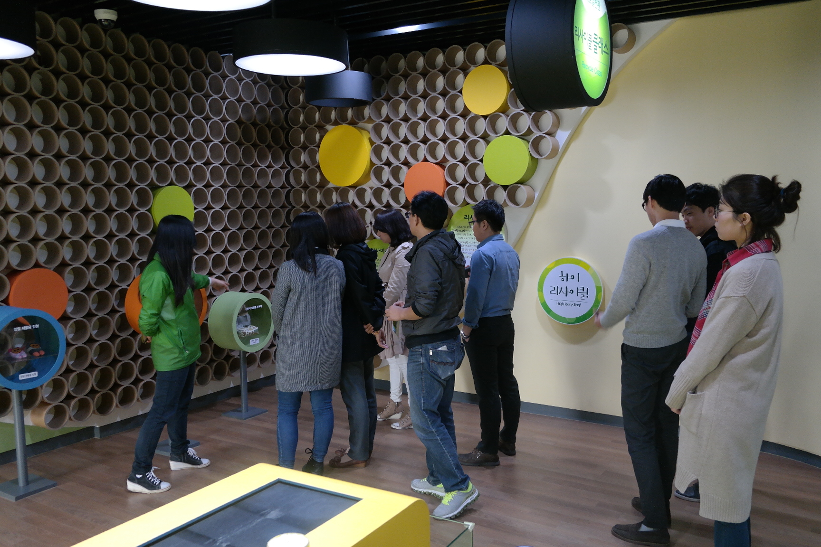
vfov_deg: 43.6
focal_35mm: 30
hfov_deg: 61.9
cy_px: 274
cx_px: 410
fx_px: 684
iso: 800
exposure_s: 1/40
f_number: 3.5
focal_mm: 20
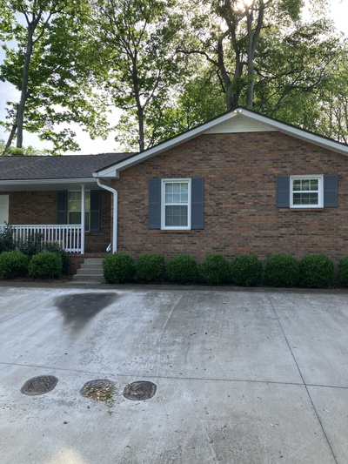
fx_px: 375
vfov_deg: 63.4
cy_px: 232
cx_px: 174
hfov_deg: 49.8
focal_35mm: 28
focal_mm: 3.99
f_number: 1.8
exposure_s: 1/481
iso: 32
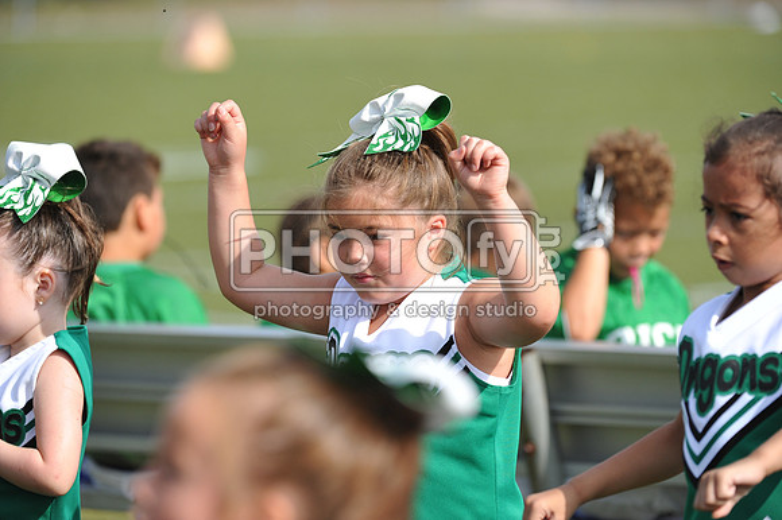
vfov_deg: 5.3
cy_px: 260
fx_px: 5644
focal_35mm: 260
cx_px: 391
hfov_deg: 7.9
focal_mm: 260
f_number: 5
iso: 800
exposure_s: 1/2500
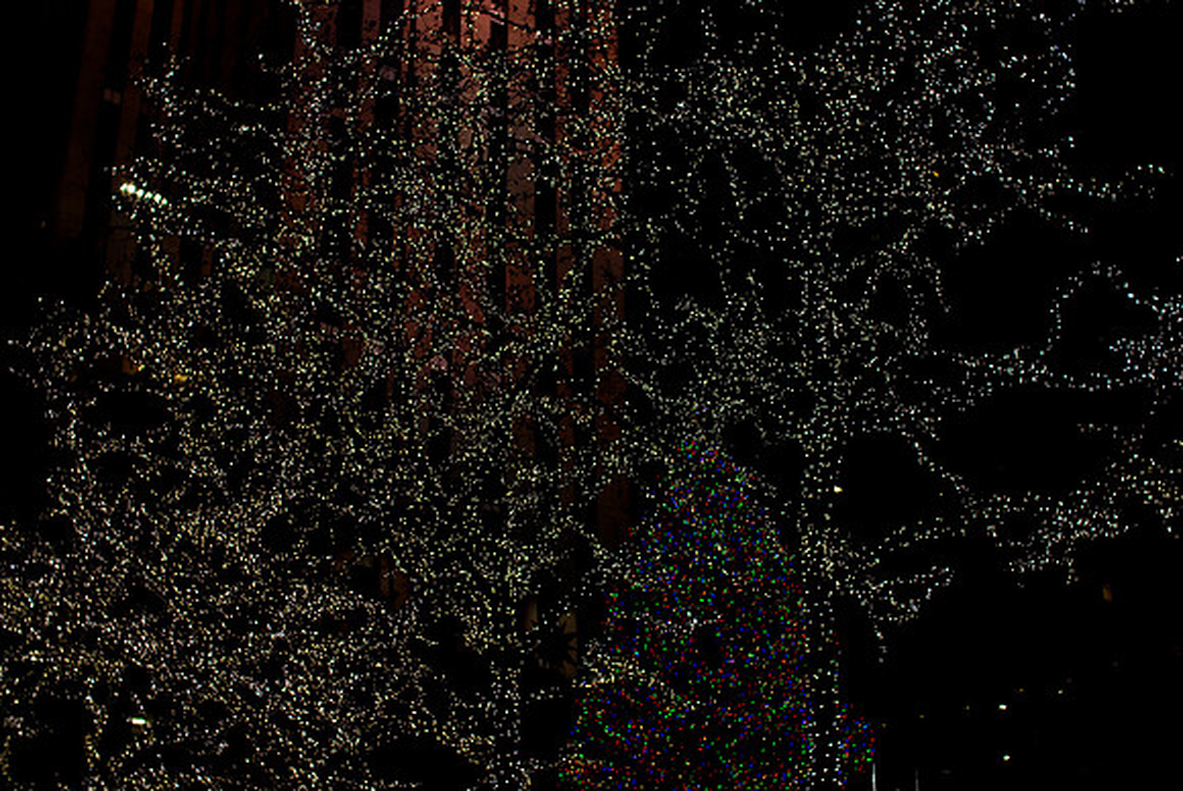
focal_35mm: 45
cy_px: 396
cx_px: 592
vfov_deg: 29.9
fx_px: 1480
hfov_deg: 43.6
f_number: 4
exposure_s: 1/160
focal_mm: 30
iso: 400
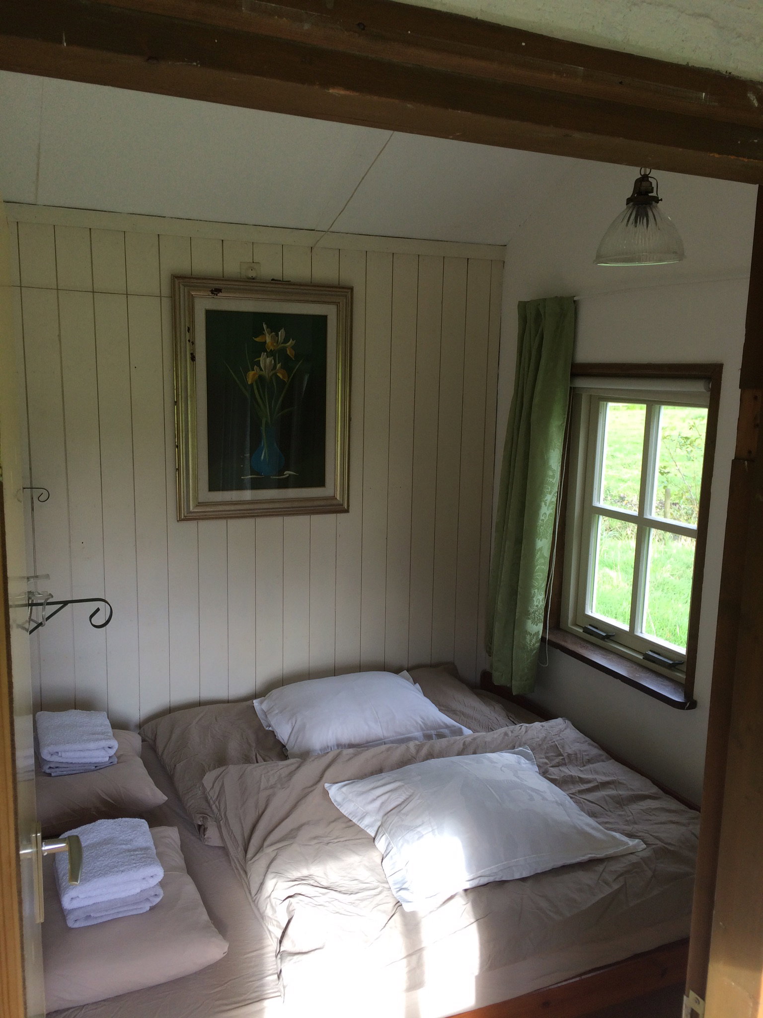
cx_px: 382
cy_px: 509
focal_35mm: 29
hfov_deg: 48.2
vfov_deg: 61.7
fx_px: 852
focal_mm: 4.15
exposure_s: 1/100
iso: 40
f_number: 2.2
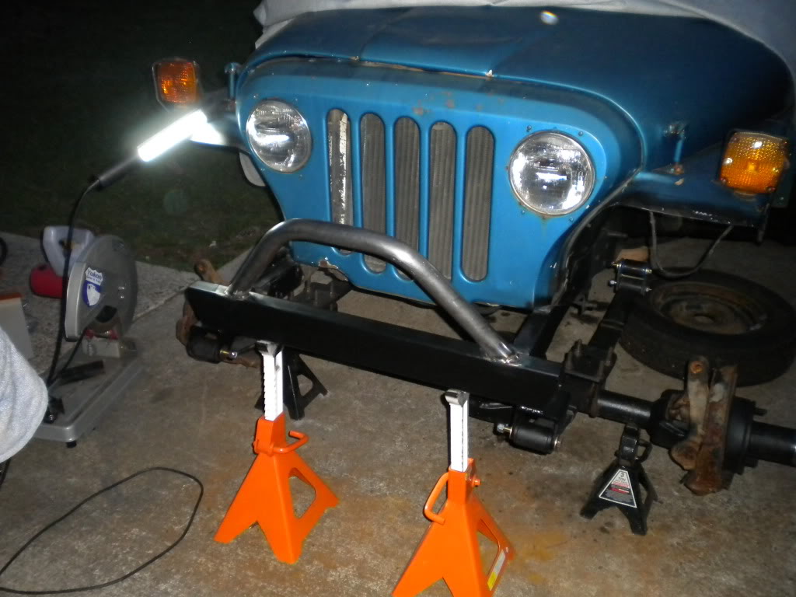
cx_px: 398
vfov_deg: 40.7
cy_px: 298
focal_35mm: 35
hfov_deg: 52.6
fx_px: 805
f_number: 3.1
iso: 400
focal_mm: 6.3
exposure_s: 1/30
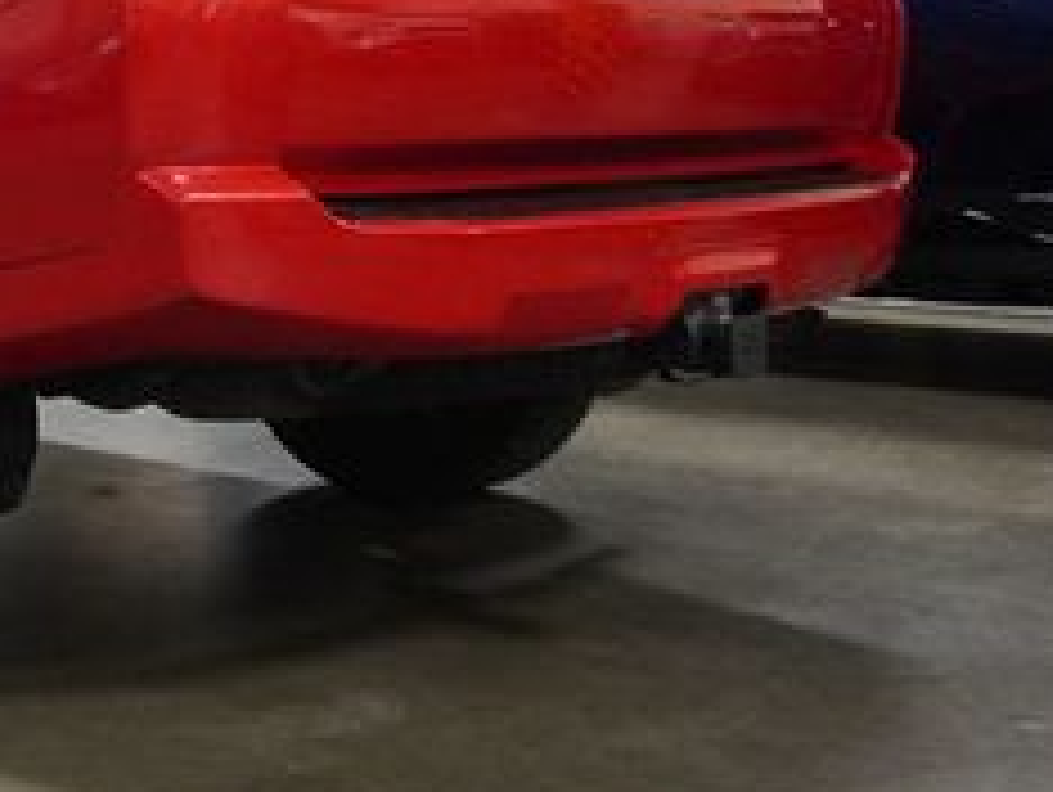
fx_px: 1918
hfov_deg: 28.0
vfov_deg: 23.0
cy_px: 153
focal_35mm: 63
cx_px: -108
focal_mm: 16
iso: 4000
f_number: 3.5
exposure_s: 1/160
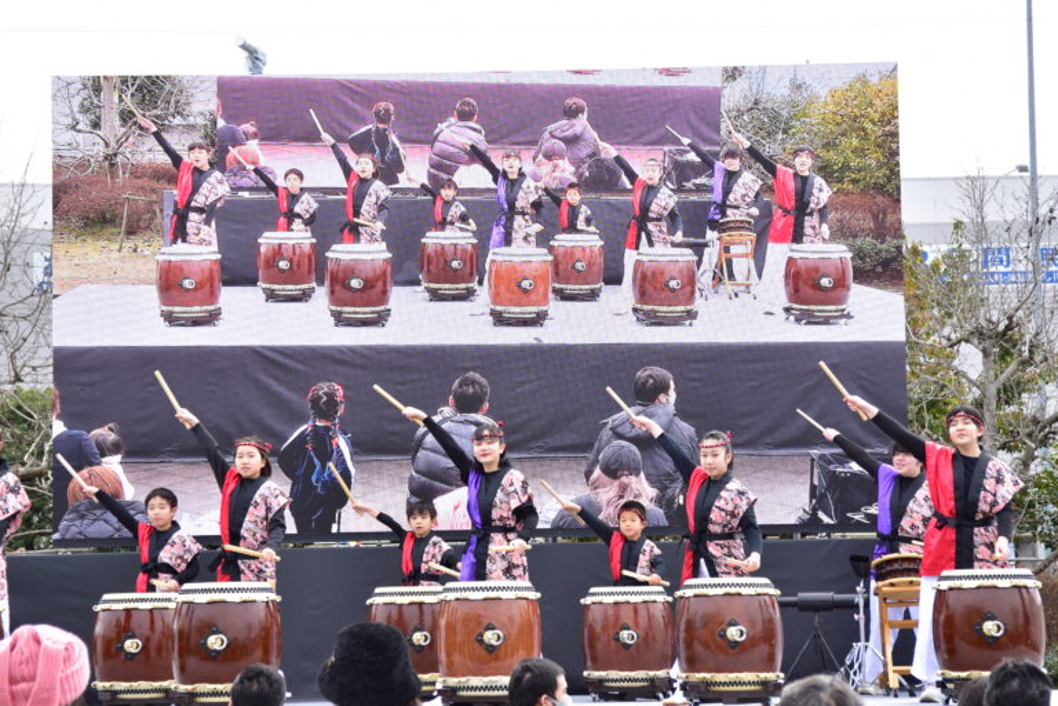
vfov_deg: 14.7
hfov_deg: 21.9
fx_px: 2733
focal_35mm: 93
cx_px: 529
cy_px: 353
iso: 100
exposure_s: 1/160
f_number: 5.6
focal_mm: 62
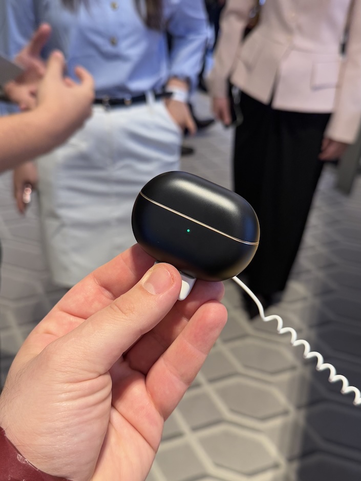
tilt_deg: -35.0
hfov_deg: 40.7
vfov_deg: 52.6
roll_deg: -3.1
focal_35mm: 35
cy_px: 240
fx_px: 487
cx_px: 180
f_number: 1.78
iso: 160
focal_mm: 6.76
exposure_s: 1/100
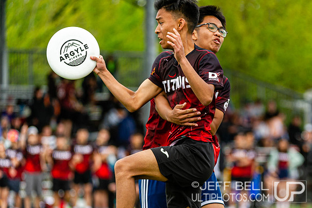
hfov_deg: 6.9
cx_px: 233
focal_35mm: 299
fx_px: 2592
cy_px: 156
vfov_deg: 4.6
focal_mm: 200
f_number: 4
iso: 640
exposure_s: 1/1600
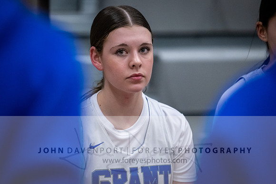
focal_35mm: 270
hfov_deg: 7.6
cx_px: 124
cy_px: 75
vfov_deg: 5.1
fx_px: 2070
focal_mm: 200
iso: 5600
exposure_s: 1/1000
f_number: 2.8
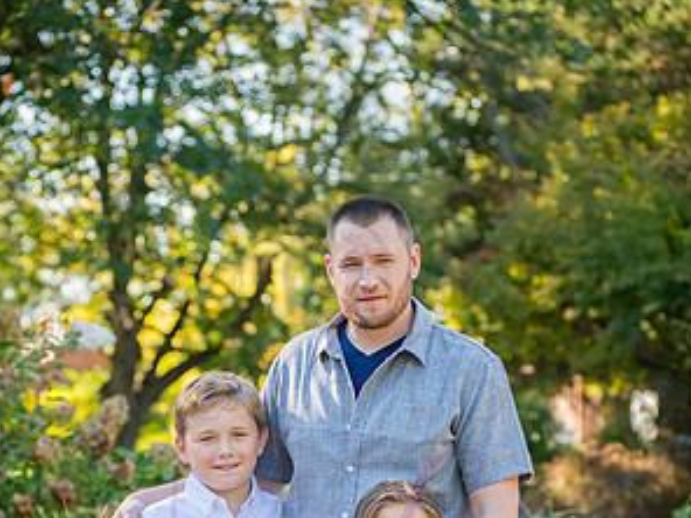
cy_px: 483
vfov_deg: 12.5
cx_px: 346
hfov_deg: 16.8
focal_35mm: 117
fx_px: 2336
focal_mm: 80
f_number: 4
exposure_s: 1/400
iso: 400
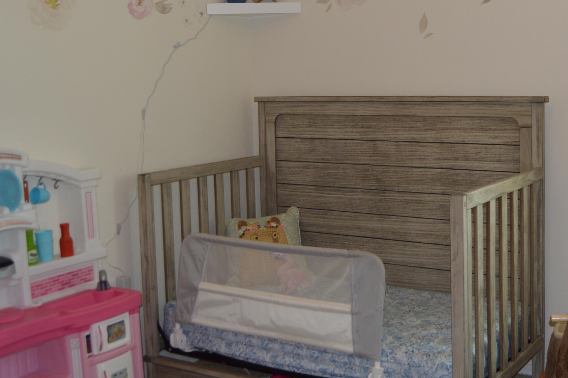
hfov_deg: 40.9
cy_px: 133
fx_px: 741
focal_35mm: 47
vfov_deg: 28.4
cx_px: 415
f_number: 4
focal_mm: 18
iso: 400
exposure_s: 1/100
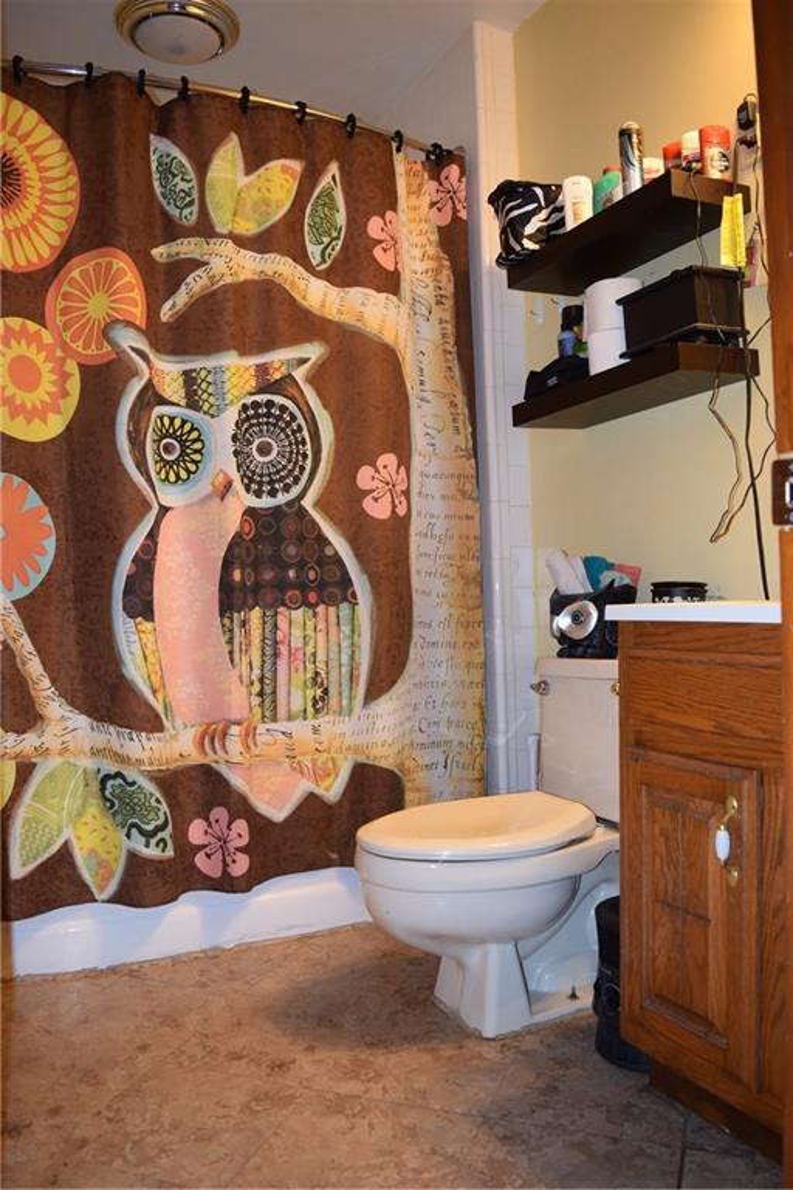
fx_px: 892
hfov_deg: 47.9
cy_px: 595
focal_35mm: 27
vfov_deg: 67.4
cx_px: 396
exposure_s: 1/60
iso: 800
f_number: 4
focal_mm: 18
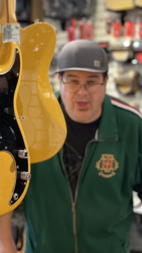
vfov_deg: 28.1
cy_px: 93
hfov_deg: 15.9
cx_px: 19
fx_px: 502
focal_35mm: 75
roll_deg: +1.5
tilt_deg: -0.6
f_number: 2
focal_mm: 6
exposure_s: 1/40
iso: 250
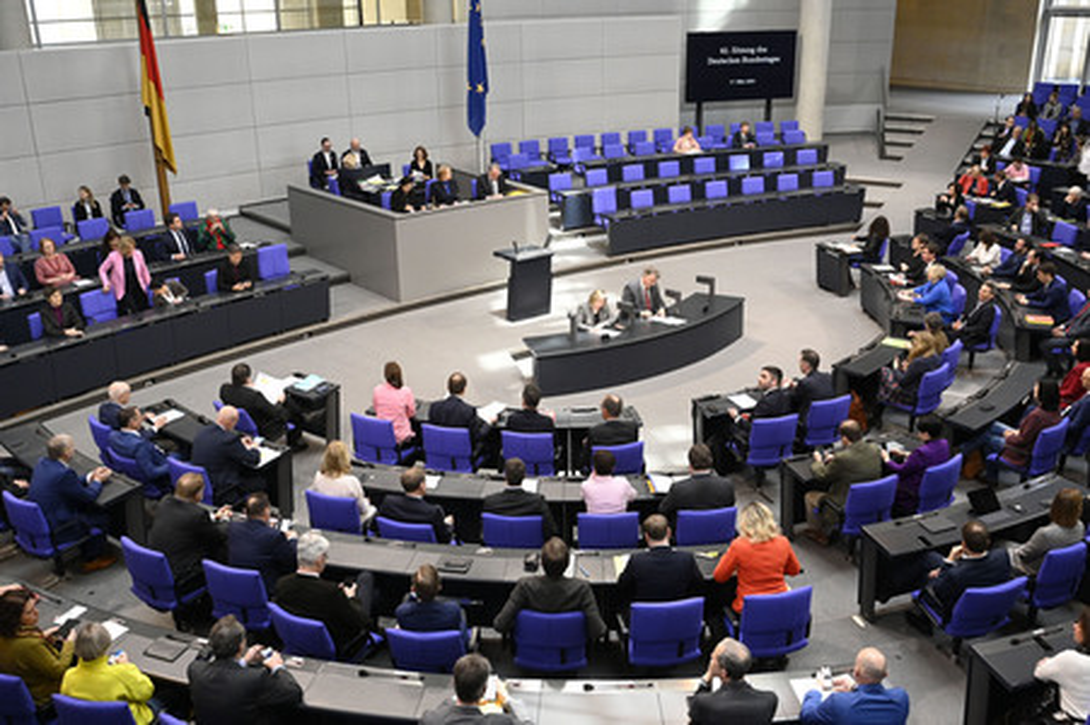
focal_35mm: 31
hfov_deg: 60.3
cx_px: 545
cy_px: 362
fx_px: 938
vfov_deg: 42.3
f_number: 3.2
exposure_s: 1/640
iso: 5000
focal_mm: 31
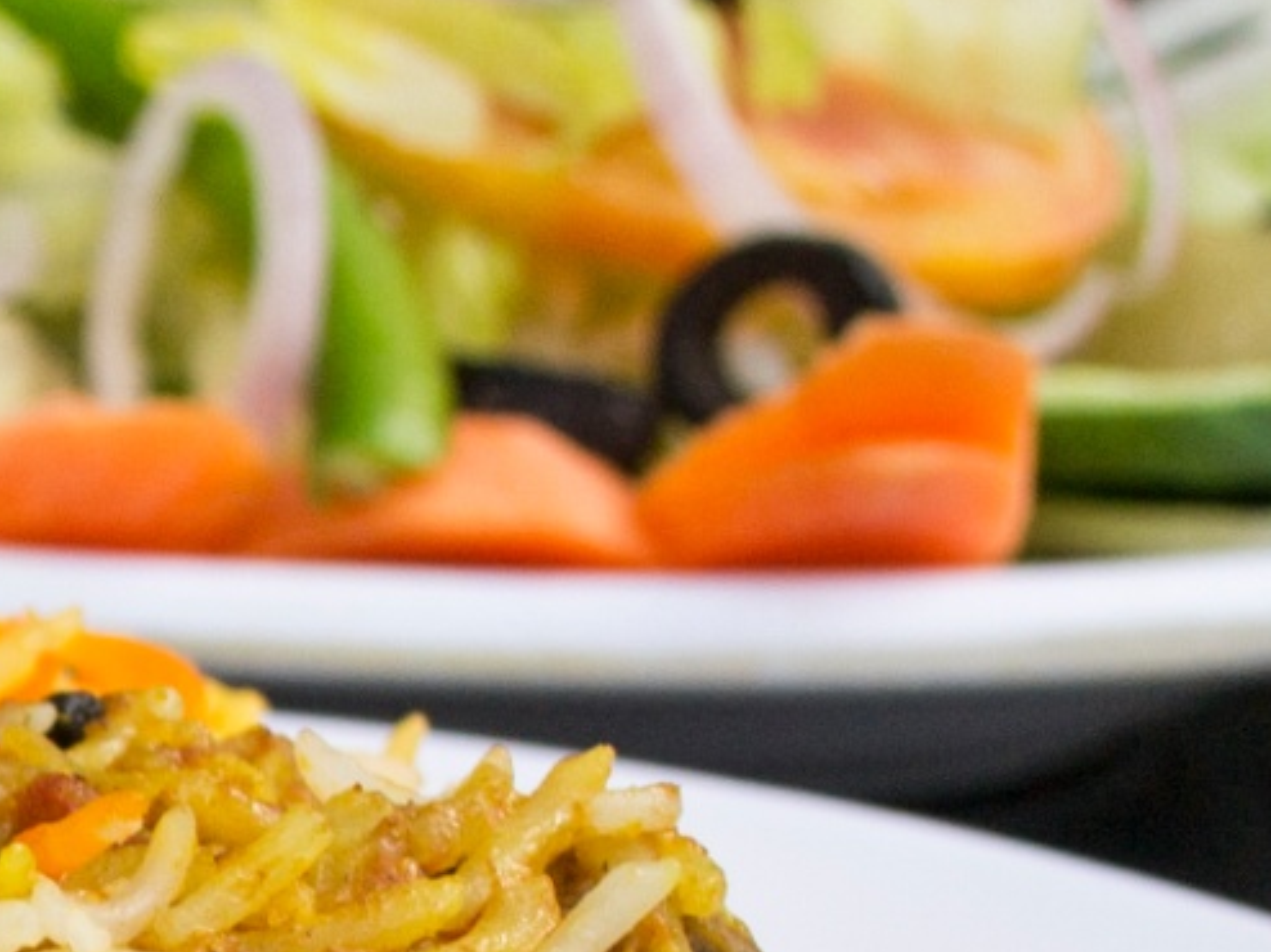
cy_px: 1317
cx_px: -1106
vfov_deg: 6.3
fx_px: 8551
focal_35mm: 233
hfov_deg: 8.2
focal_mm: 28
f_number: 5.6
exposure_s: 1/125
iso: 160
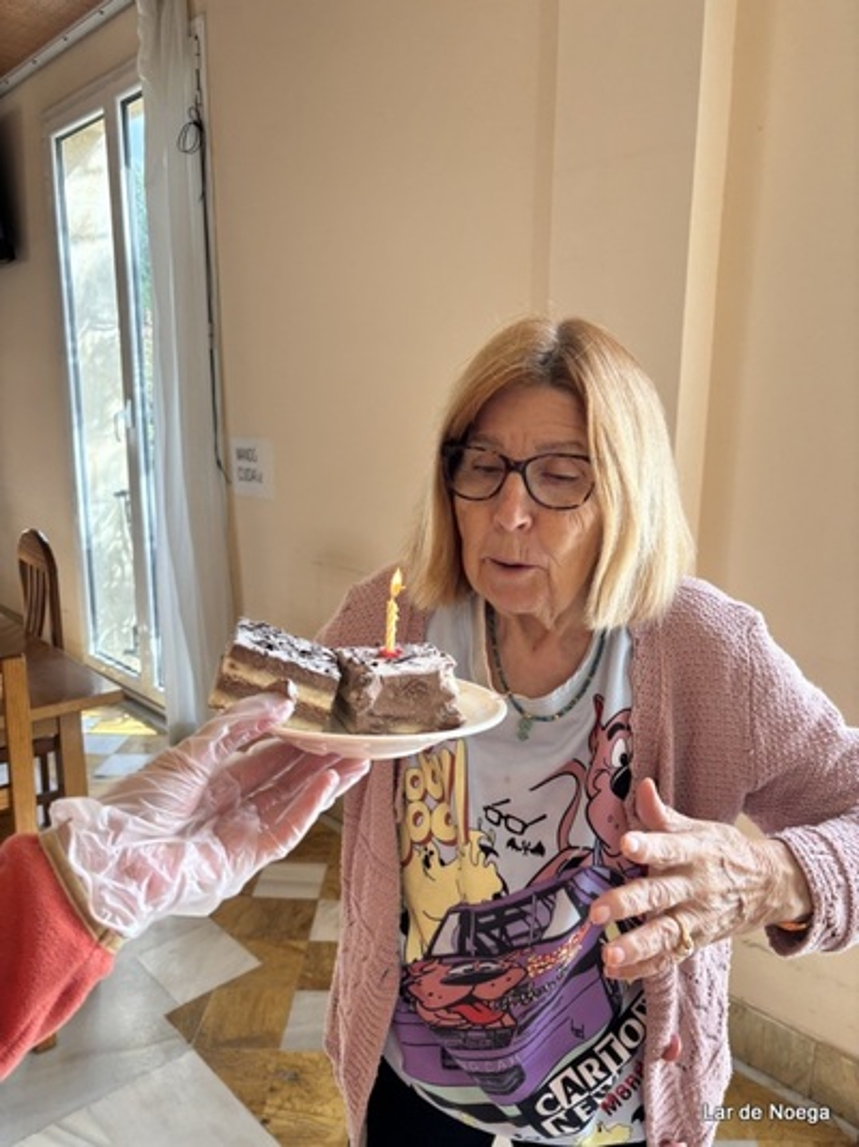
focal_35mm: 26
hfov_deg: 53.0
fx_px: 861
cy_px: 574
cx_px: 430
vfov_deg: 67.3
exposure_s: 1/160
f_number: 1.6
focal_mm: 5.96
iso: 50
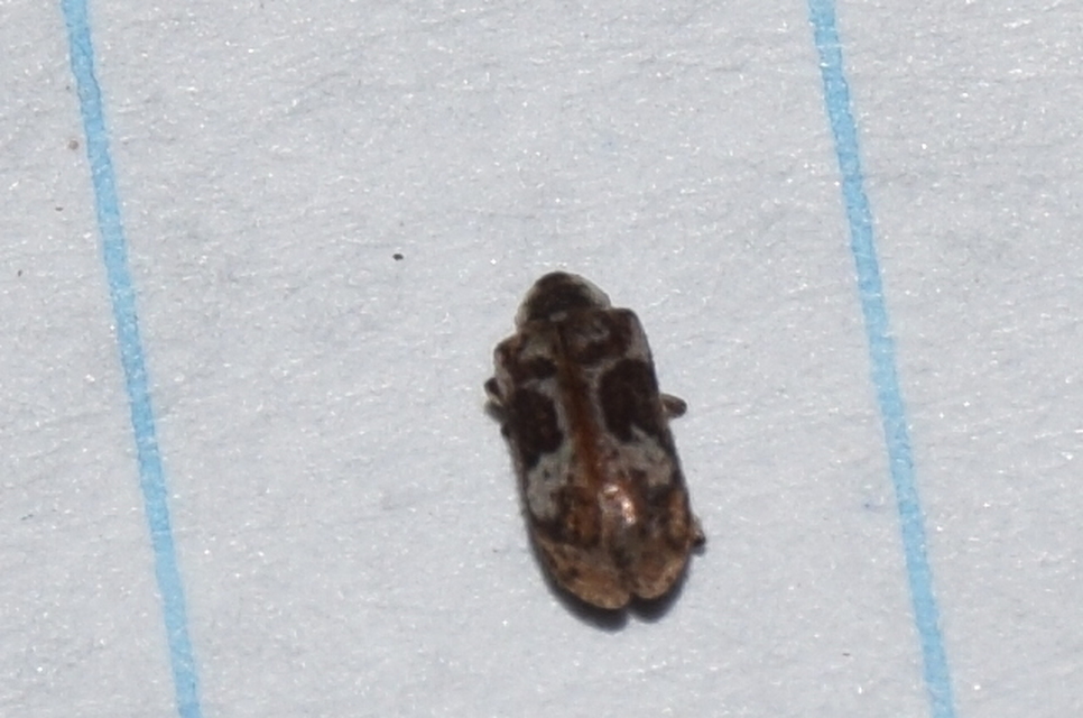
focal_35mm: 210
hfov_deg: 9.8
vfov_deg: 6.5
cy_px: 359
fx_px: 6305
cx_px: 542
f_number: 13
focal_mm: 140
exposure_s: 1/160
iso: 100
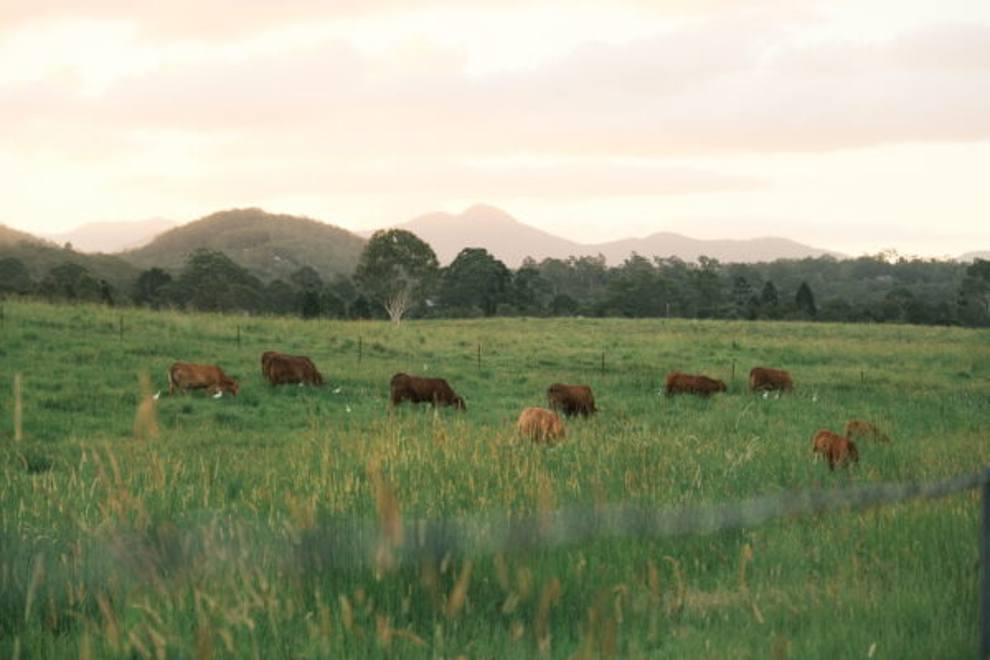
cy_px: 330
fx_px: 2282
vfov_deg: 16.5
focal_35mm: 83
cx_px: 495
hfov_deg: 24.5
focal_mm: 55
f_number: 2.8
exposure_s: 1/400
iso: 800
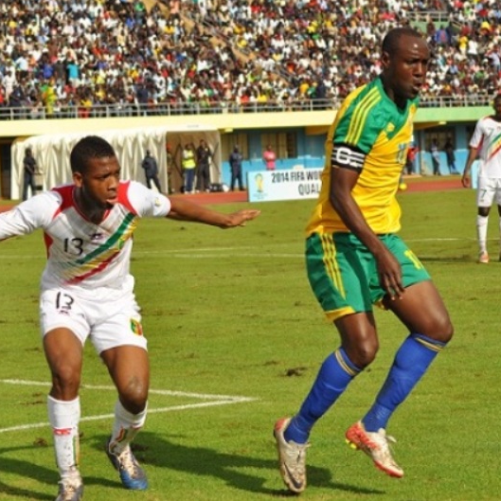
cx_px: 322
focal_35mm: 135
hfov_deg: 12.9
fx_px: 2211
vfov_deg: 12.9
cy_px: 250
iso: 400
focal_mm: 70
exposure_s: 1/2000
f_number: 6.3
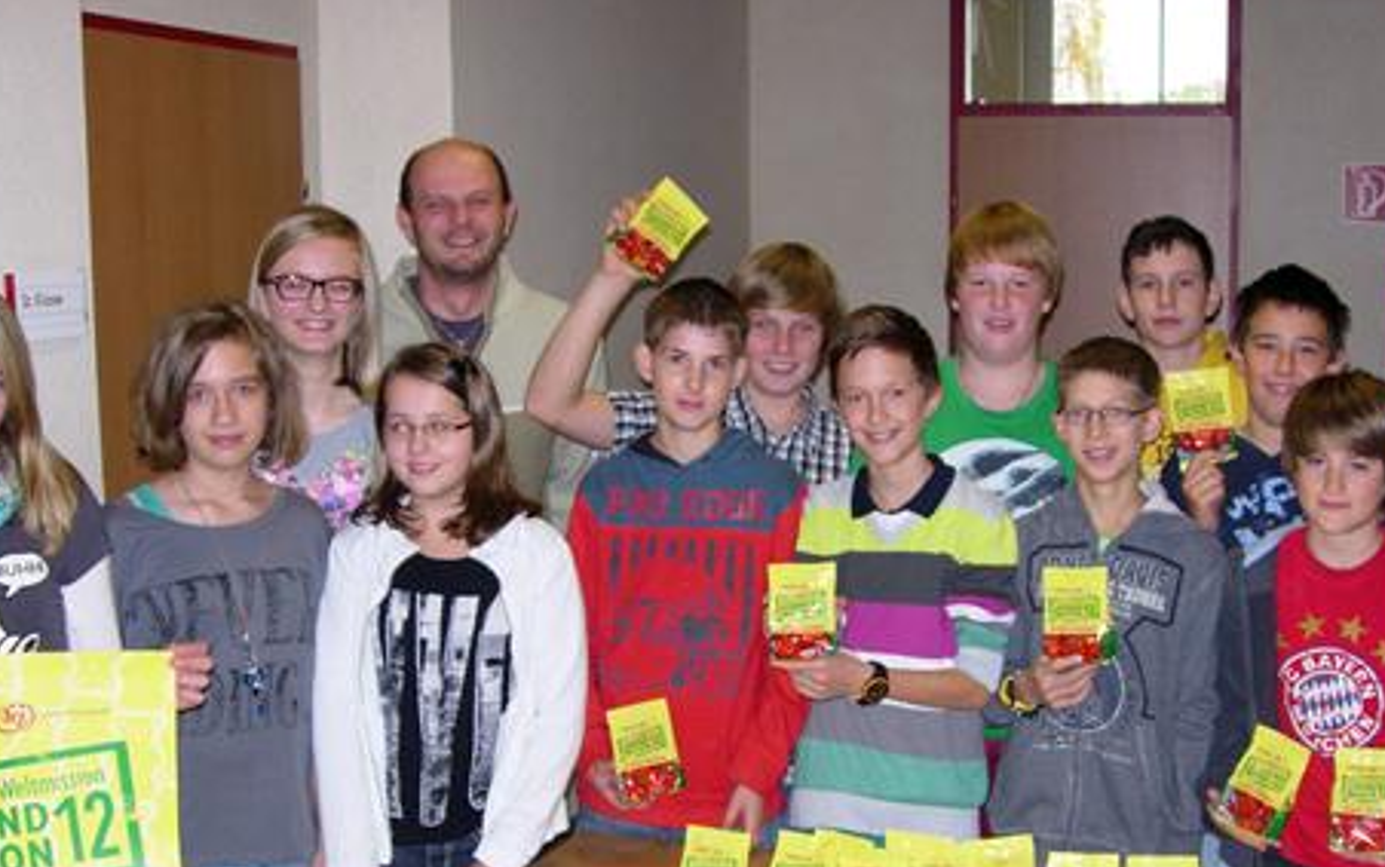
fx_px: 2153
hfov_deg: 35.7
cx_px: 738
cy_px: 705
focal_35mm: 57
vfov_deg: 22.4
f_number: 2.8
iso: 102
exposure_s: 1/82.9
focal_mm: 7.8
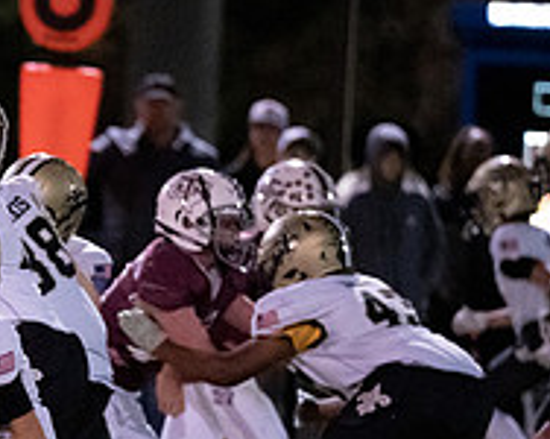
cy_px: 383
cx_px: -243
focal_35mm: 728
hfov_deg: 2.7
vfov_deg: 2.1
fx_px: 11838
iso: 12800
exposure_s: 1/1000
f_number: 2.8
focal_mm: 200
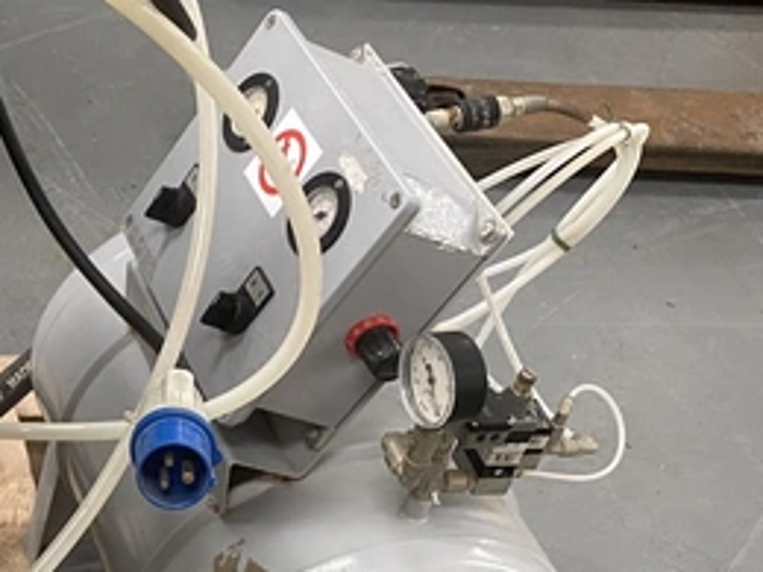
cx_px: -229
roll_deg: -4.9
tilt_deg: -44.6
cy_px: 430
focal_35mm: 75
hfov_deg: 23.1
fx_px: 1653
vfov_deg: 19.5
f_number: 1.8
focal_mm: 4.25
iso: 160
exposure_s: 1/60
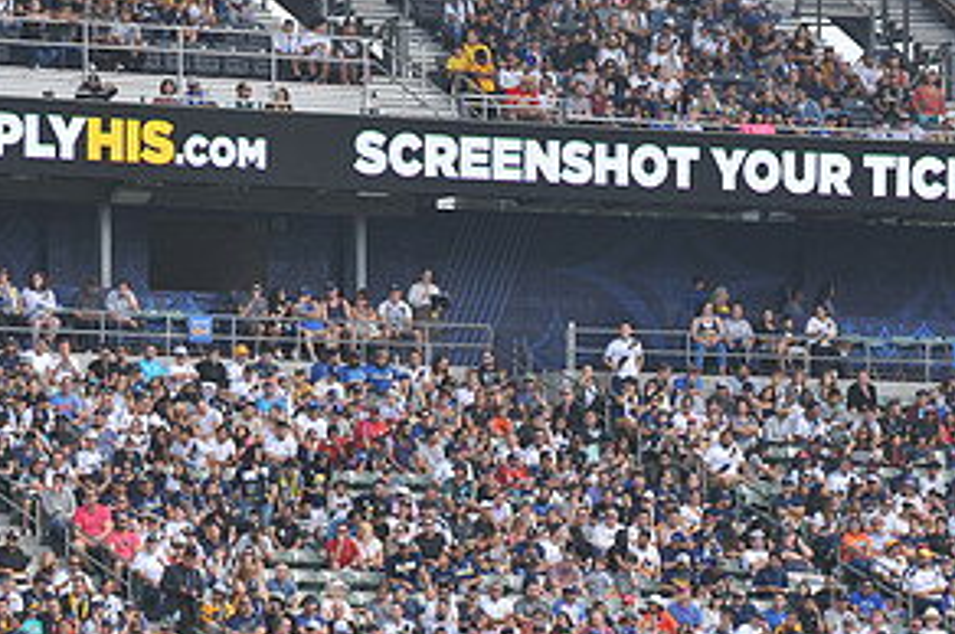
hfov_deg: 6.5
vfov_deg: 4.3
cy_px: 503
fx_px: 8426
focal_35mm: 318
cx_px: 75
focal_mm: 160
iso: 250
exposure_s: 1/250
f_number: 8
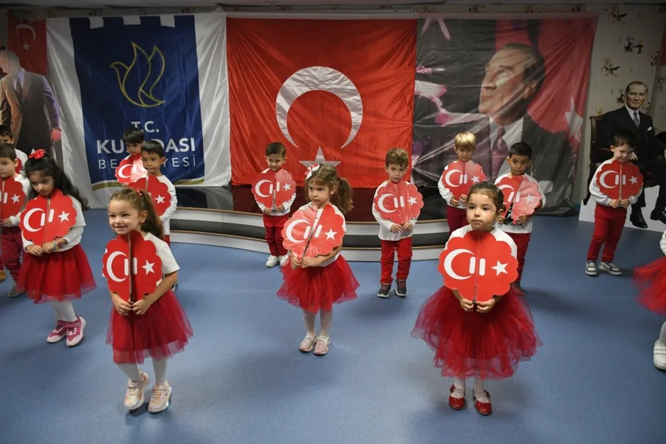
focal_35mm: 27
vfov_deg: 47.9
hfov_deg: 67.4
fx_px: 500
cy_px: 222
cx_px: 333
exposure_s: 1/200
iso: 2200
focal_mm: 18
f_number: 4
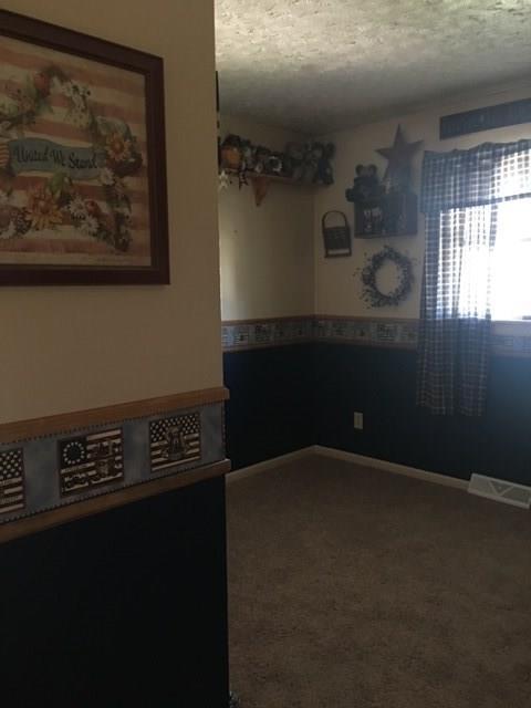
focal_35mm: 29
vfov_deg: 61.7
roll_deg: +0.7
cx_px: 266
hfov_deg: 48.2
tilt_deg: -5.1
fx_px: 593
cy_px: 354
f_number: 2.2
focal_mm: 4.15
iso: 160
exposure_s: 1/4
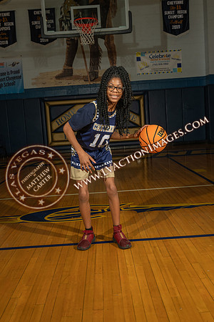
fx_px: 339
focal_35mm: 38
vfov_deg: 50.7
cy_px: 161
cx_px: 107
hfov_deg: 35.1
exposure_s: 1/200
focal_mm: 38
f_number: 7.1
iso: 160
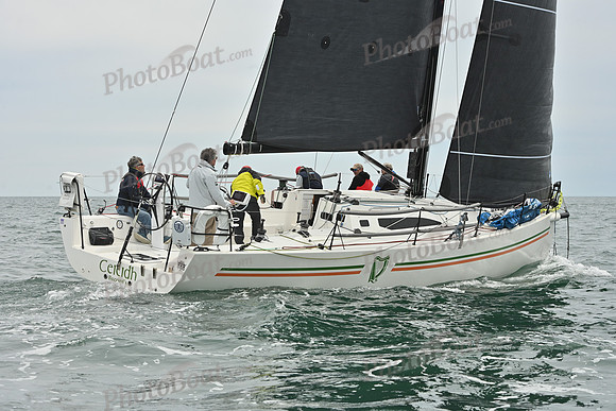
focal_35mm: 95
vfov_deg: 14.4
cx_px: 308
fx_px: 1626
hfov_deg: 21.5
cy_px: 206
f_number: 9
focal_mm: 95
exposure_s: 1/1000
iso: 320
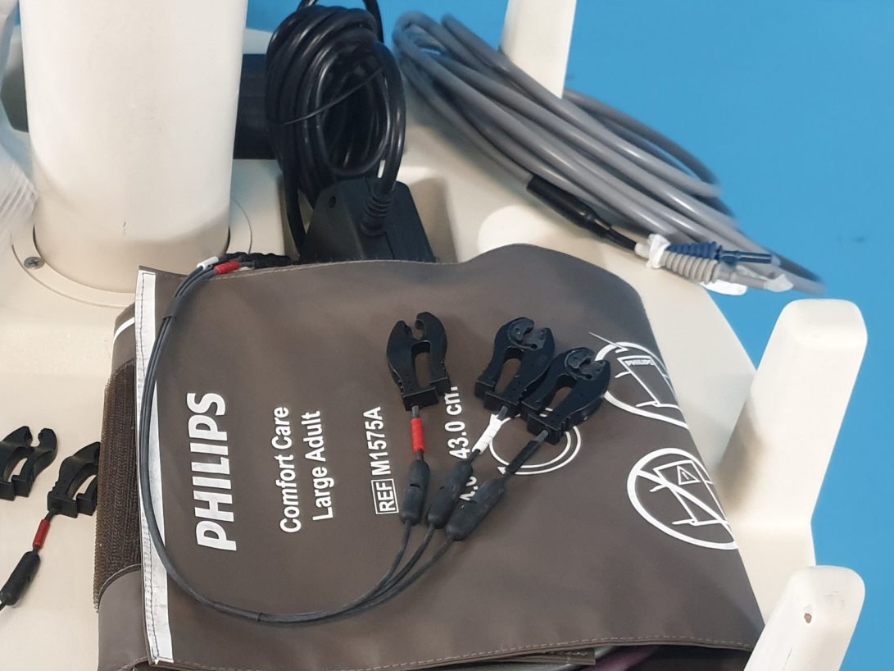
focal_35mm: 61
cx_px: 163
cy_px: 526
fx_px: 1575
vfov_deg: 23.7
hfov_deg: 30.8
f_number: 1.5
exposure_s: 1/50
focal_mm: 4.3
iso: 320
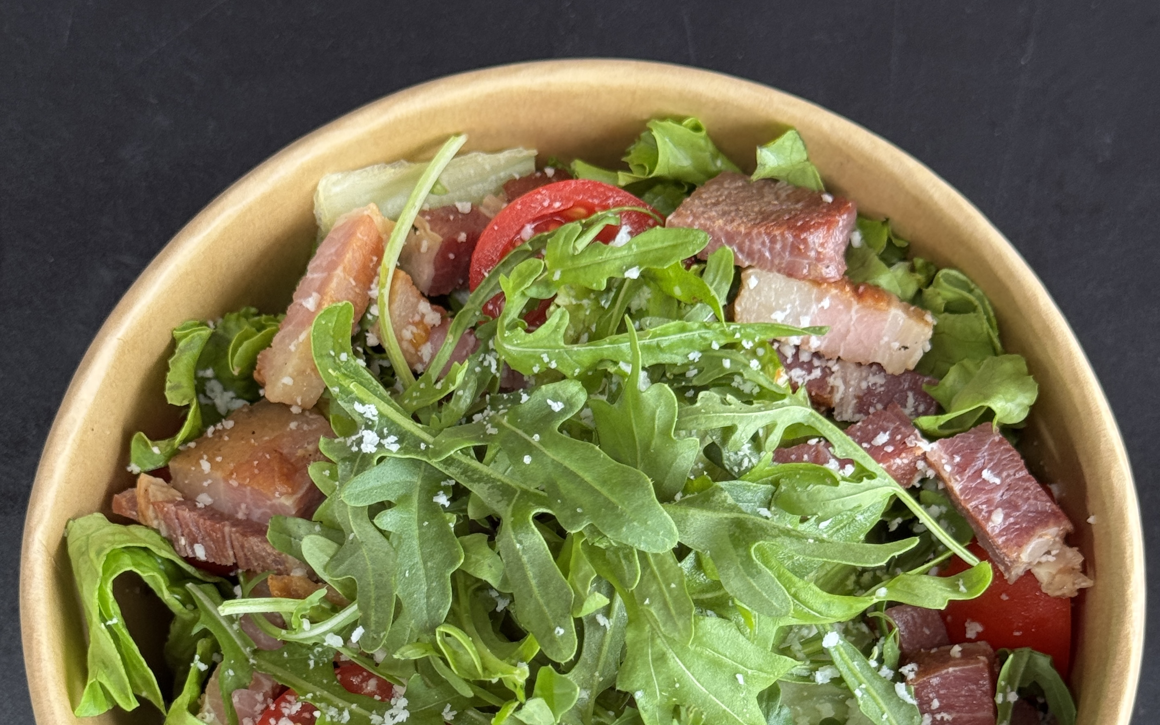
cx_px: 579
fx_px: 2150
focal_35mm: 68
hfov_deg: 30.2
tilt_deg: -77.3
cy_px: 613
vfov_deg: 18.9
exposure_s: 1/112
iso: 100
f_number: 1.78
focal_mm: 6.76
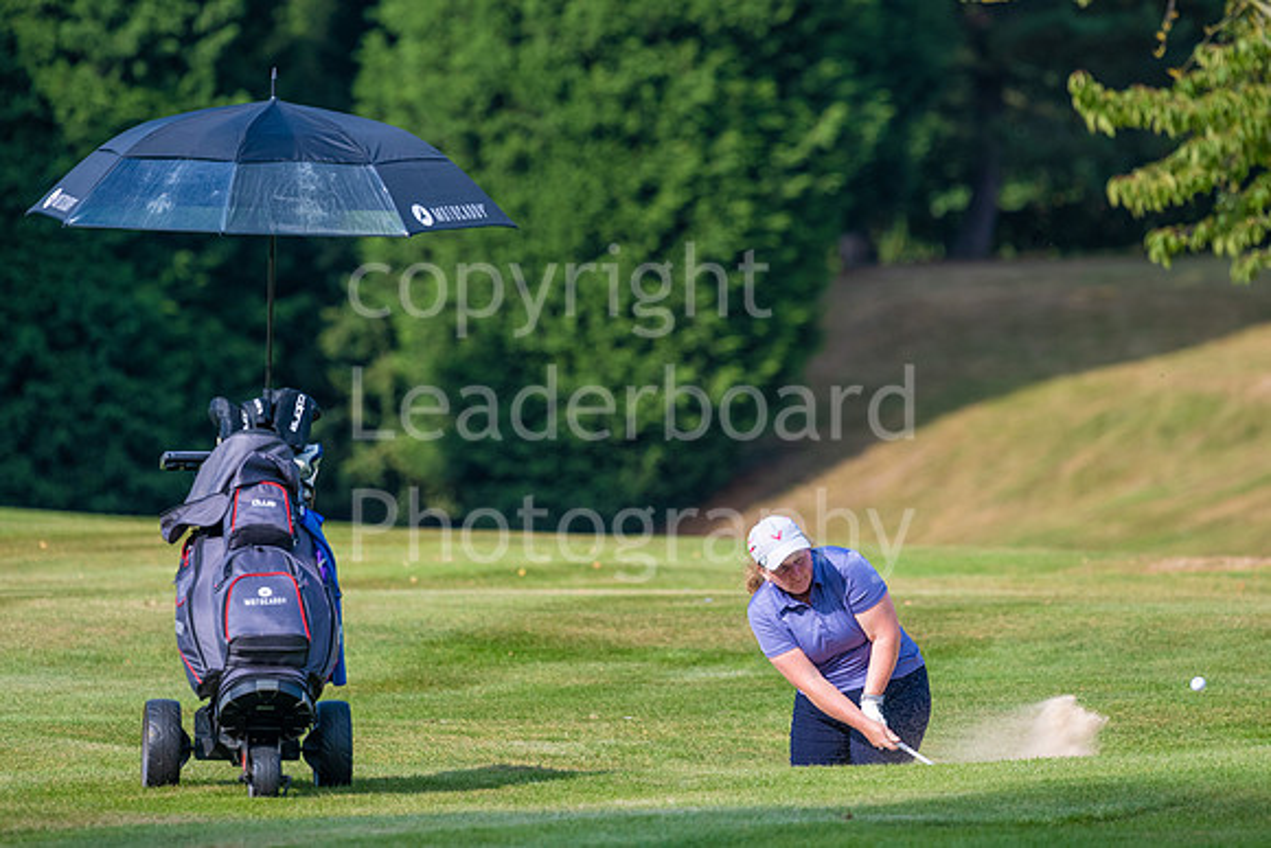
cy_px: 329
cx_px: 658
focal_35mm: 367
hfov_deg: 5.6
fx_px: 12972
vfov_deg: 3.7
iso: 200
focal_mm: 300
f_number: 5
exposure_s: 1/1250
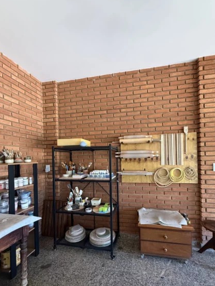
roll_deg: +0.7
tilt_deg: -0.5
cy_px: 160
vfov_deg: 94.1
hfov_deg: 78.0
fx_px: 133
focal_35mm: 16
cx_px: 116
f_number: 2.2
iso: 640
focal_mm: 2.22
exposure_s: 1/60
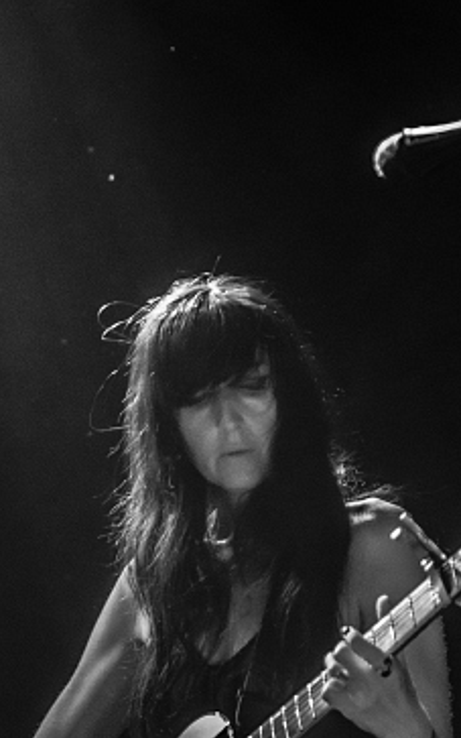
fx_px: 4260
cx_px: 329
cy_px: 488
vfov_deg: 9.9
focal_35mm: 212
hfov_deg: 6.2
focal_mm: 70
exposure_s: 1/80
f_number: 2.8
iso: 2000
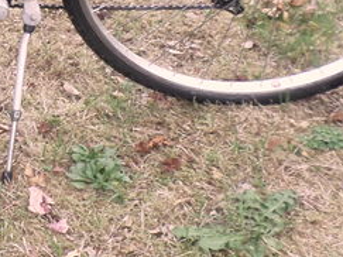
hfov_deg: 16.6
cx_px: -117
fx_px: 1099
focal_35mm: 111
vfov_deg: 12.9
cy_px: -83
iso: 80
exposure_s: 1/60
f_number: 2.6
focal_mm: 4.9
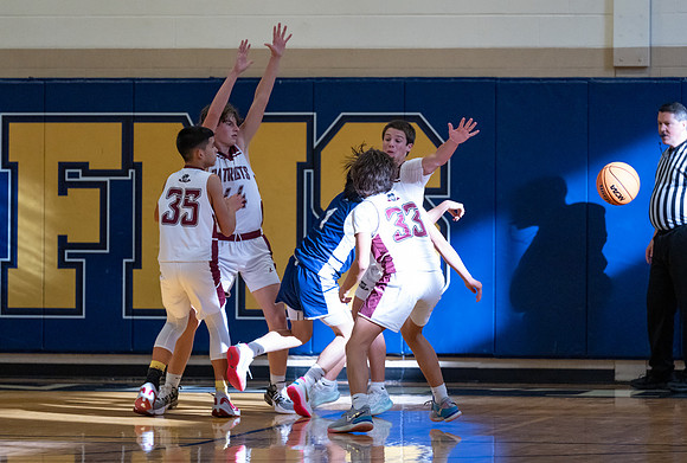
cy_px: 226
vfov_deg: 5.4
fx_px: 4939
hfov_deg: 8.0
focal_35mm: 258
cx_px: 340
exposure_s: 1/1000
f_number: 2.8
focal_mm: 200
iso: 4000
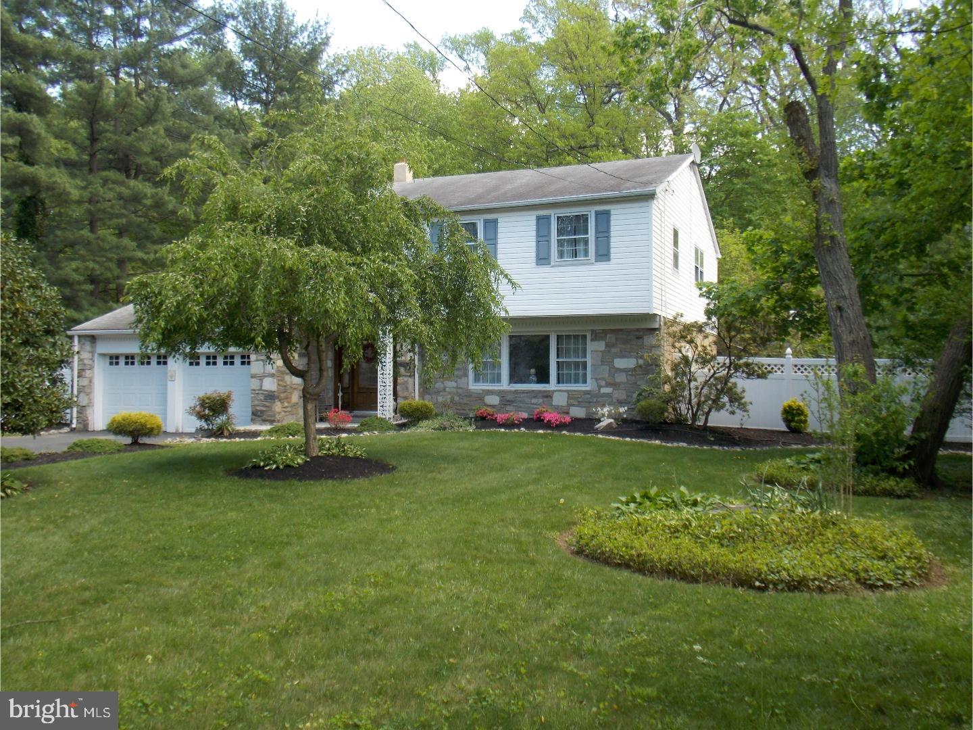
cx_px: 486
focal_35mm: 30
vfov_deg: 46.8
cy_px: 365
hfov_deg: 60.0
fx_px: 843
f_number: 3.3
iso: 80
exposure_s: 1/125
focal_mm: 5.3
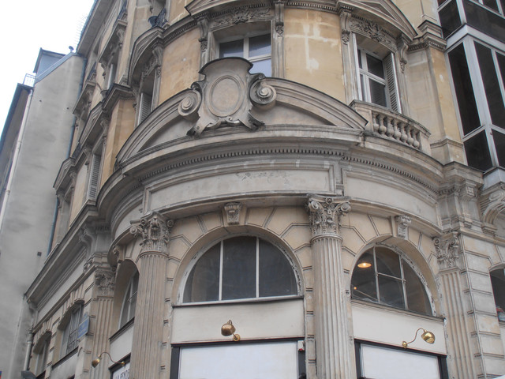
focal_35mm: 44
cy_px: 190
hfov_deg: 42.9
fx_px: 642
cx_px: 252
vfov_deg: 32.9
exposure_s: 1/80
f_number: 4.2
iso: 80
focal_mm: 7.87
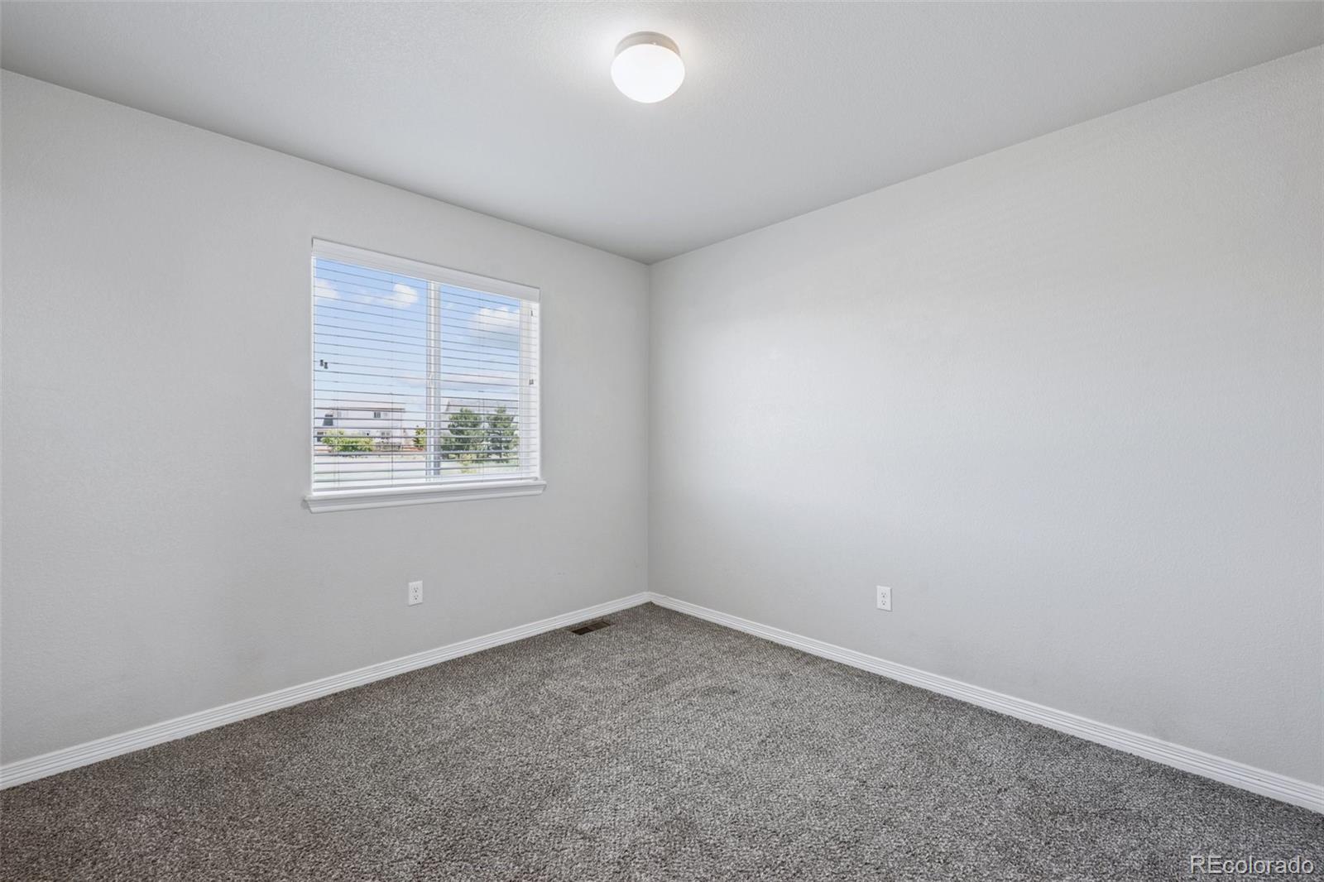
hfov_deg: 100.4
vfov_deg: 77.3
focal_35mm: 15
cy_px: 441
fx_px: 552
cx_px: 662
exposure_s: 1/1.25
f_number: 9
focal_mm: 15
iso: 100
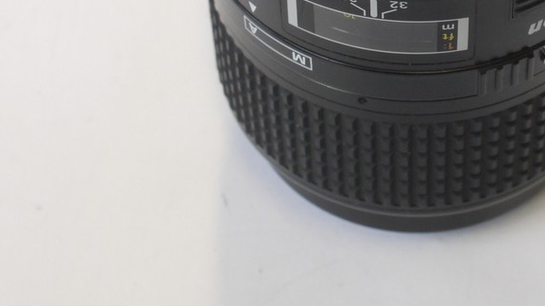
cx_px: 441
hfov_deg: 15.7
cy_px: -107
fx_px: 1965
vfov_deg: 8.8
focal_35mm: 136
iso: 400
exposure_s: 1/40
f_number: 8
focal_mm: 30
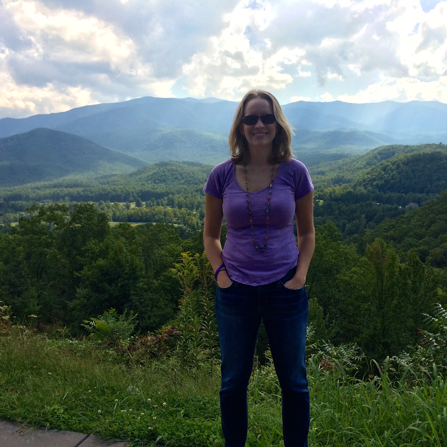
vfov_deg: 46.0
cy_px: 226
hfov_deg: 46.0
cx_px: 242
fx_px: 526
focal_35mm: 36
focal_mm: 4.12
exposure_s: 1/2053
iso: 32
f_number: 2.2
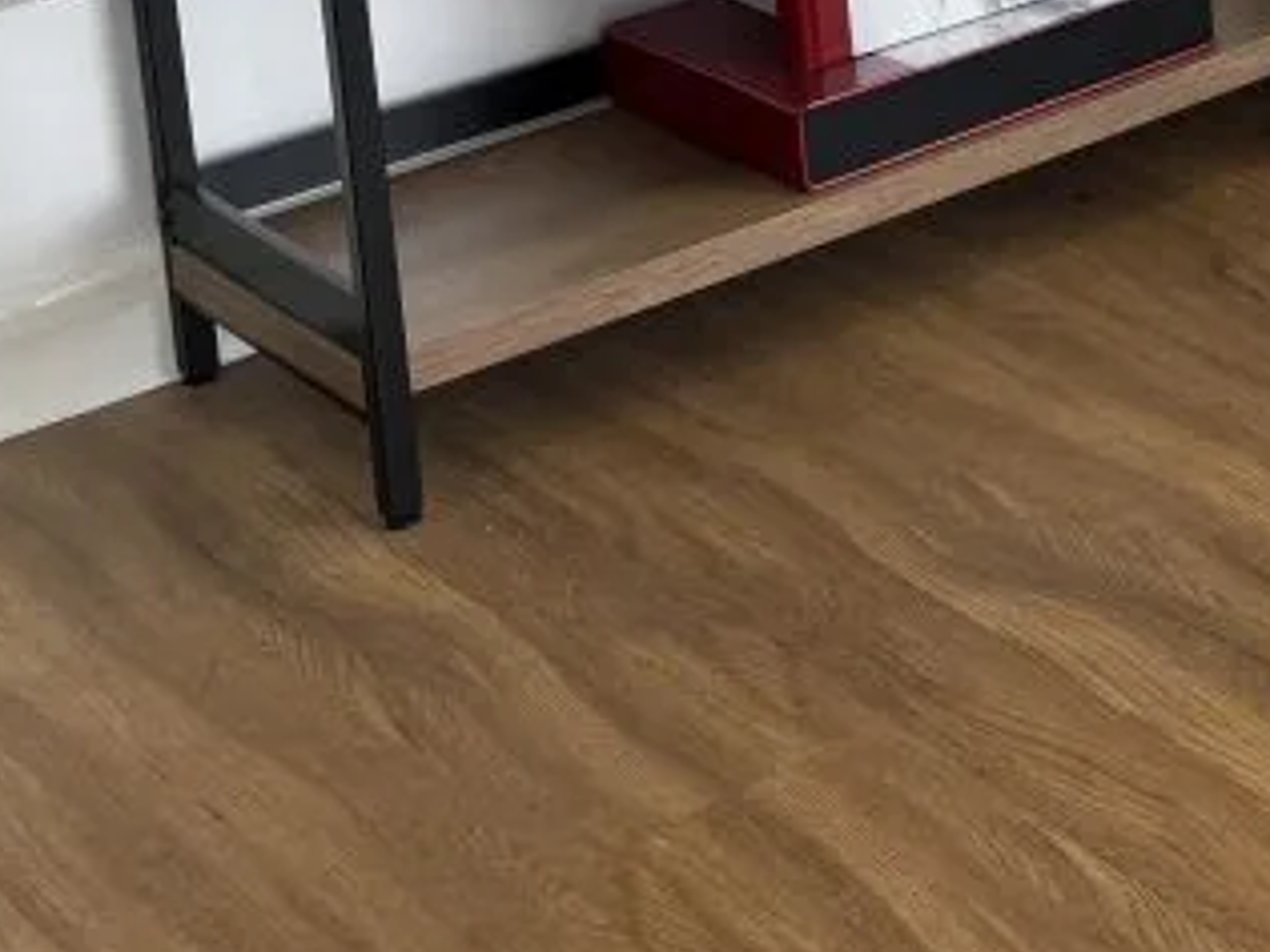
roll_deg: +2.1
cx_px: 2094
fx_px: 3339
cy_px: -751
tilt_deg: -7.4
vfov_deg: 14.4
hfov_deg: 18.2
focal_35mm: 91
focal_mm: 6.76
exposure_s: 1/148
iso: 64
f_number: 1.78
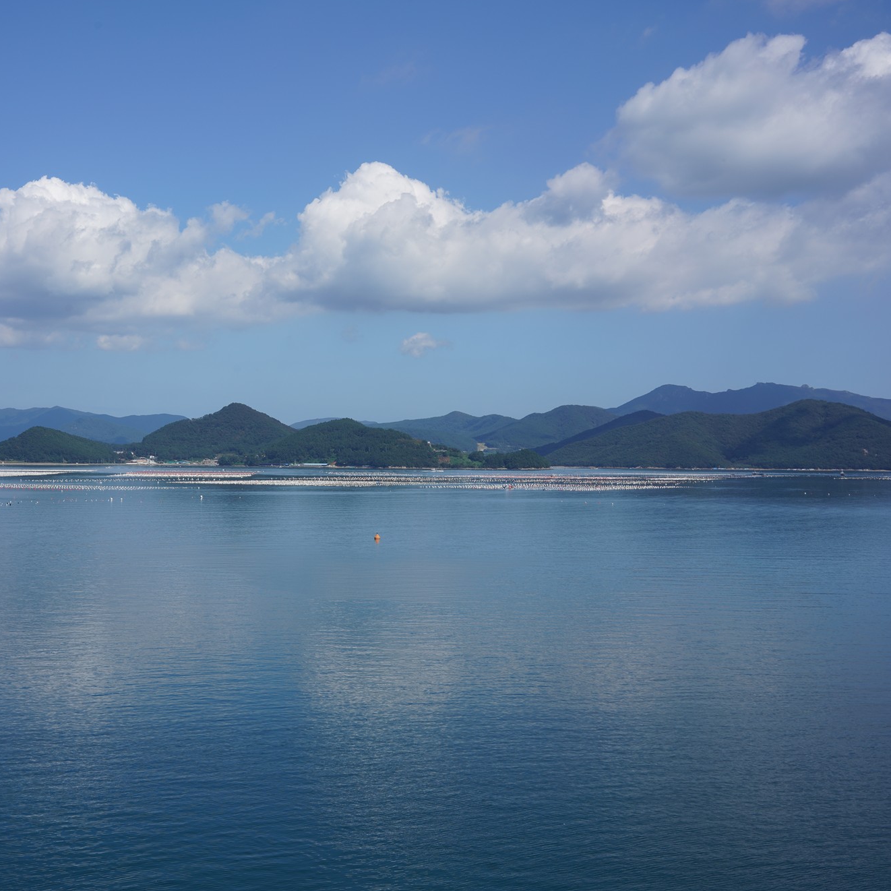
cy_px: 445
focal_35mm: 45
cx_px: 315
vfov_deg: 37.6
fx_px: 1310
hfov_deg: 37.2
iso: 100
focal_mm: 35
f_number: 14
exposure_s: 1/125
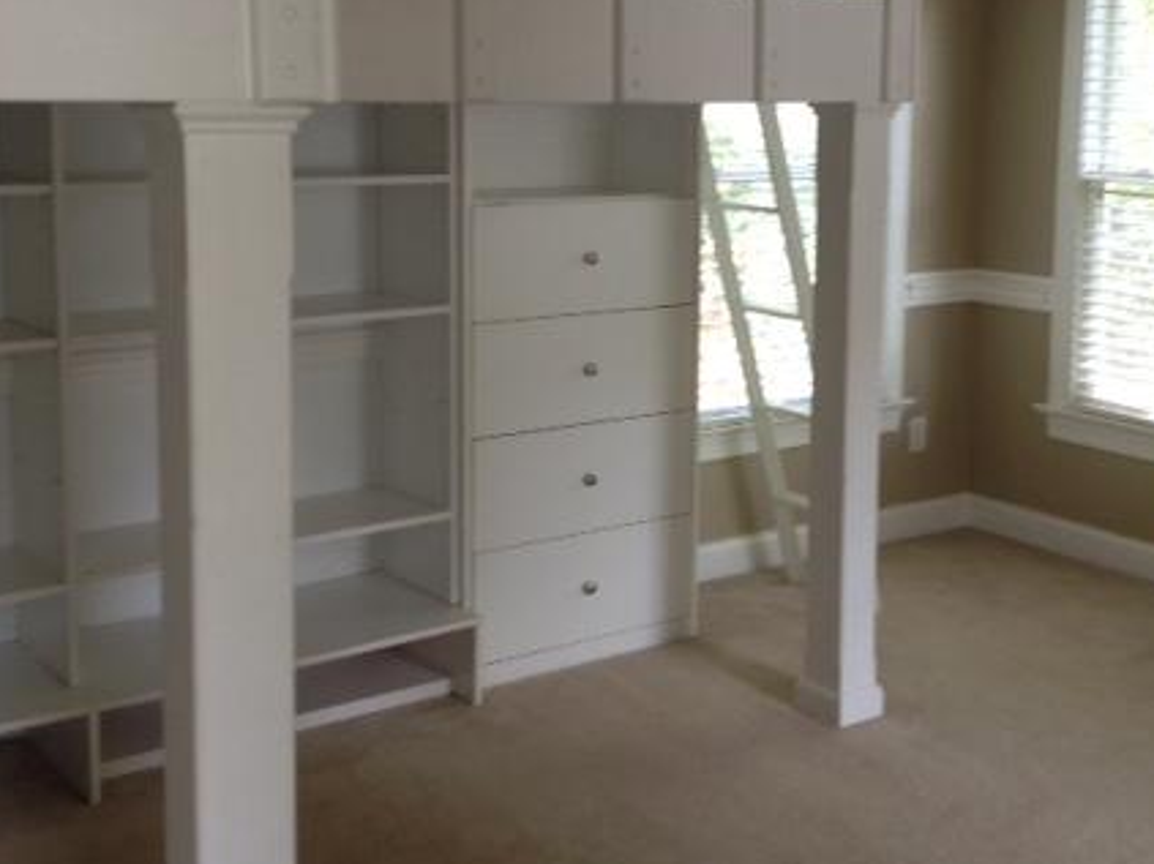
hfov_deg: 36.2
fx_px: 1766
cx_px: 625
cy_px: 294
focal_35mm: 53
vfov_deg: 27.4
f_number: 2.4
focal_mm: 4.28
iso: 80
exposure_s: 1/20
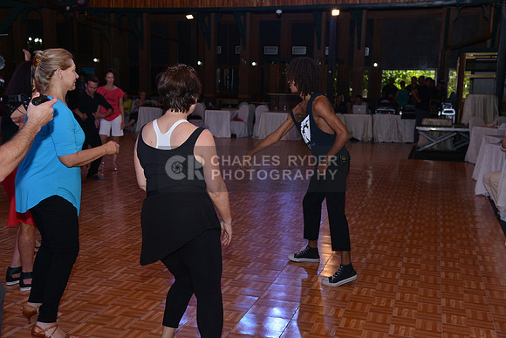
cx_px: 253
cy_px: 169
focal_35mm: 40
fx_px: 562
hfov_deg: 48.4
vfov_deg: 33.4
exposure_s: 1/250
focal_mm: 40
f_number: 5.6
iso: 800
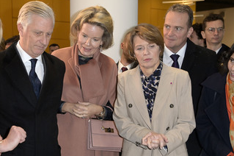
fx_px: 532
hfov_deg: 24.7
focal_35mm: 82
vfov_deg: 16.6
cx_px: 83
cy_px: 96
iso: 1600
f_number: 5.6
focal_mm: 58
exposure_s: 1/125
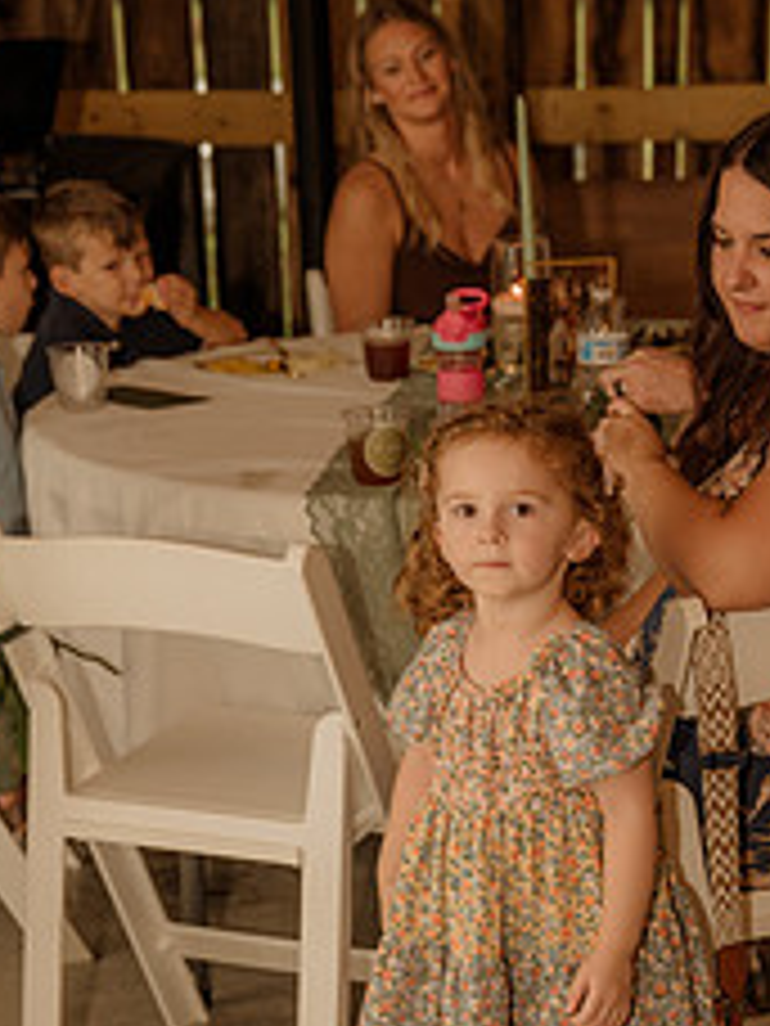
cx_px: 606
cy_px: 598
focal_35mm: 91
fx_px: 2699
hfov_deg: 16.1
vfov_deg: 21.5
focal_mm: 48
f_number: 3.5
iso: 500
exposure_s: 1/200
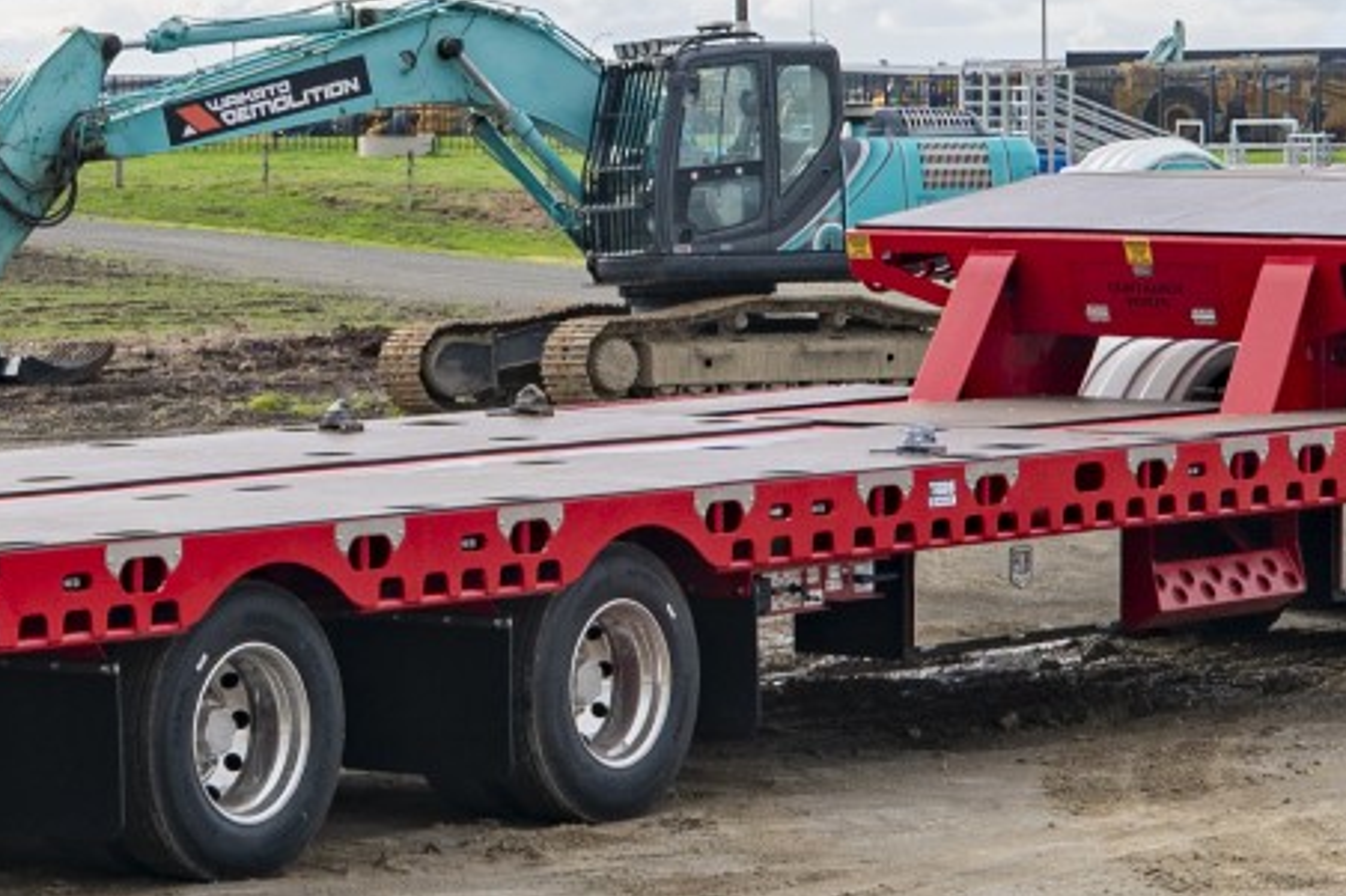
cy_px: 205
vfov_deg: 11.9
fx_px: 4298
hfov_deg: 17.6
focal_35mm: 115
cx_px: 189
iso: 100
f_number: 7.1
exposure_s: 1/400
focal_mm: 32
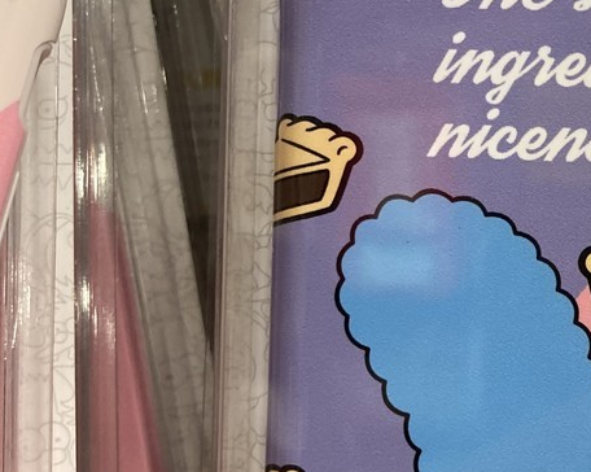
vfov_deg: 21.2
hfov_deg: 25.4
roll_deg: +3.7
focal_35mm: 72
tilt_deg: -4.2
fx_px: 1258
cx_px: 565
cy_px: 311
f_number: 1.8
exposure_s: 1/50
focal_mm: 3.99
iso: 125
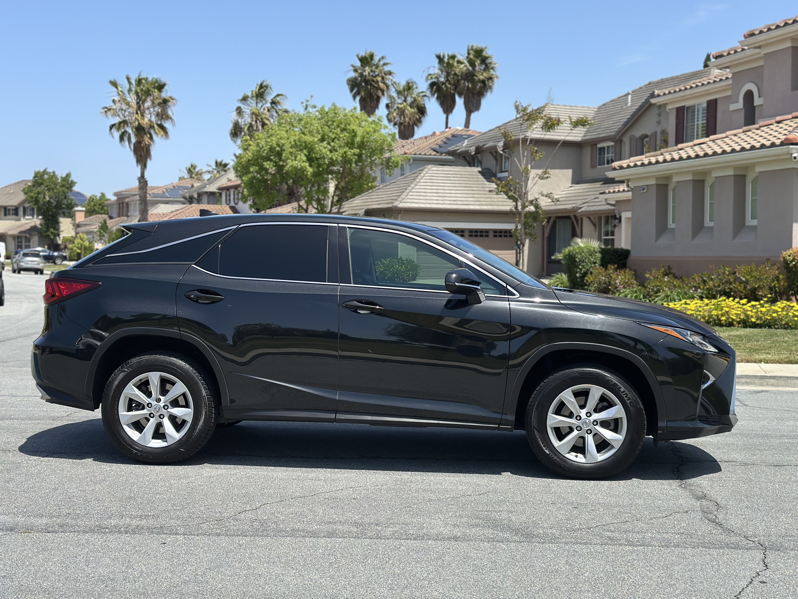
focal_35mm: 48
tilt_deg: -1.2
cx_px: 399
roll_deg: -0.9
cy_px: 300
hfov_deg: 39.7
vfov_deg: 30.3
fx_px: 1107
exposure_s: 1/3367
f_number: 1.78
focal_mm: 6.86
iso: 80
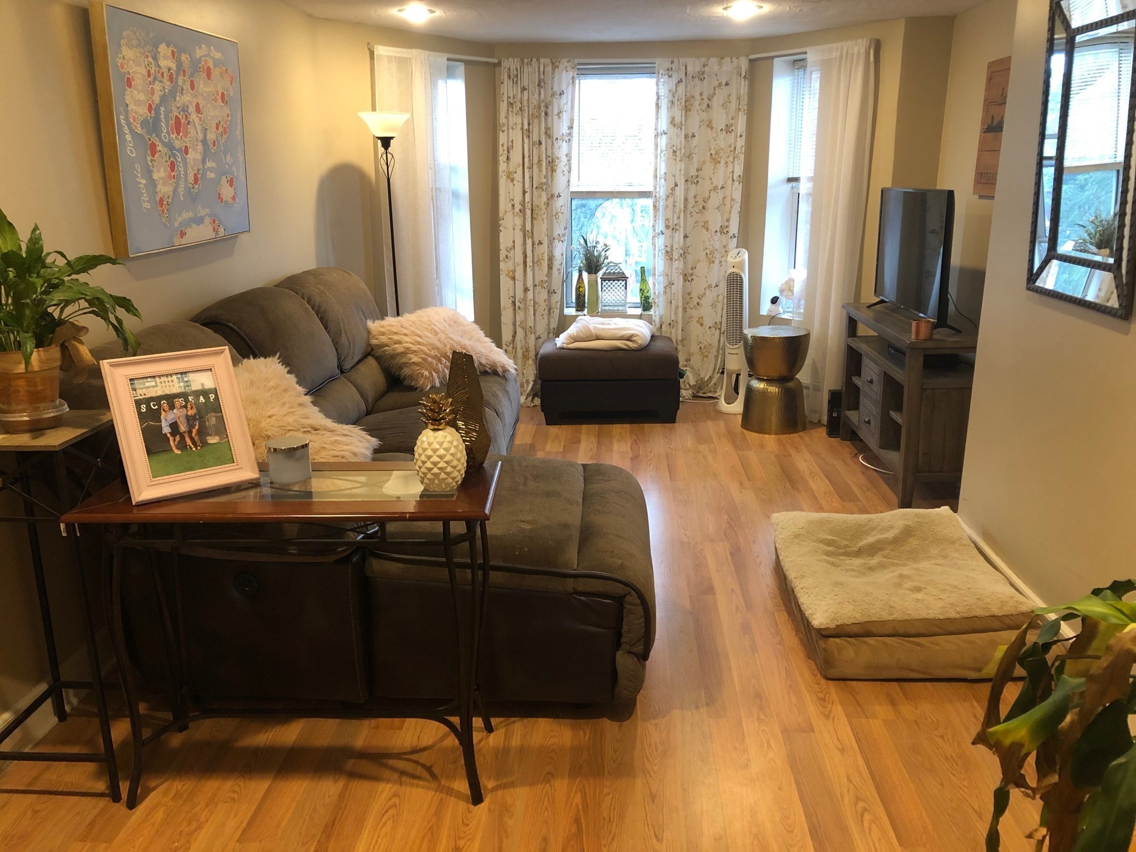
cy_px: 426
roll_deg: +0.0
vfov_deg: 49.7
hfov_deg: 63.4
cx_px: 568
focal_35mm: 28
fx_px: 919
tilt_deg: -14.4
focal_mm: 3.99
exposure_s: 1/15
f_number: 1.8
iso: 64
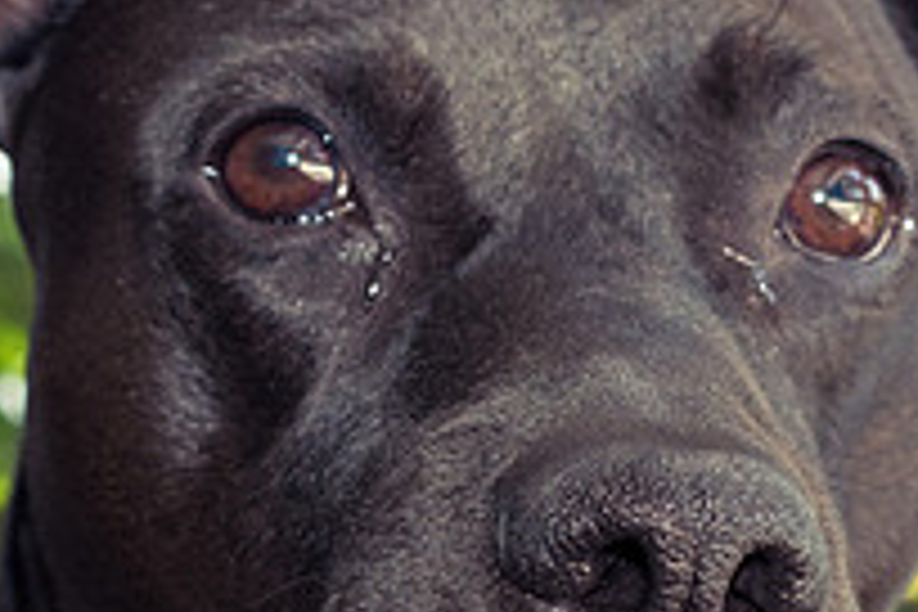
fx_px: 3060
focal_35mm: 120
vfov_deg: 11.3
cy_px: 601
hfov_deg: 17.0
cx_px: 324
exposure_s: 1/125
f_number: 5.6
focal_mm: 25
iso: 800
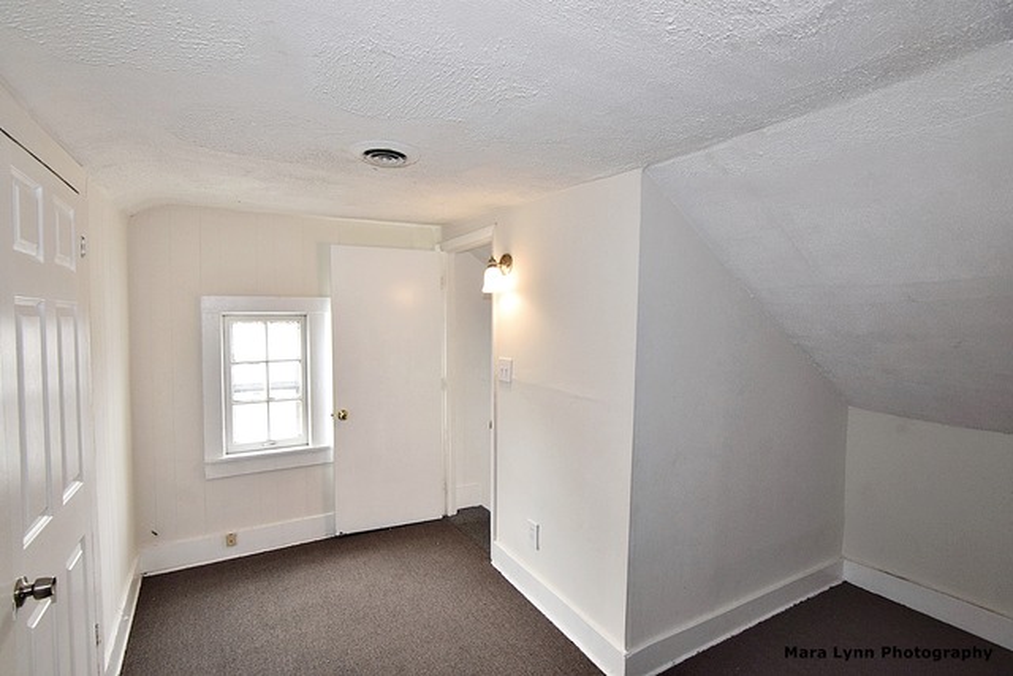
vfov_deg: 72.1
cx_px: 506
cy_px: 338
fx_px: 464
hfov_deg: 95.0
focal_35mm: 16
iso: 800
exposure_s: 1/125
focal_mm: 11
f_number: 5.6
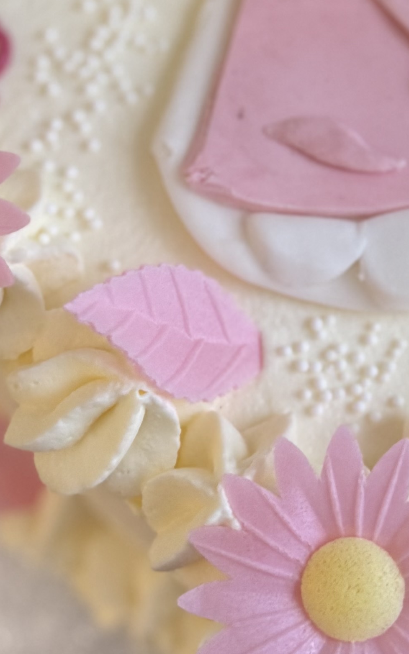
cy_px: 54
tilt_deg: -56.1
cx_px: 276
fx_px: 1658
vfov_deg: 21.8
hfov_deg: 14.0
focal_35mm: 93
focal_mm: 6.76
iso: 100
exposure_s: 1/100
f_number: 1.78
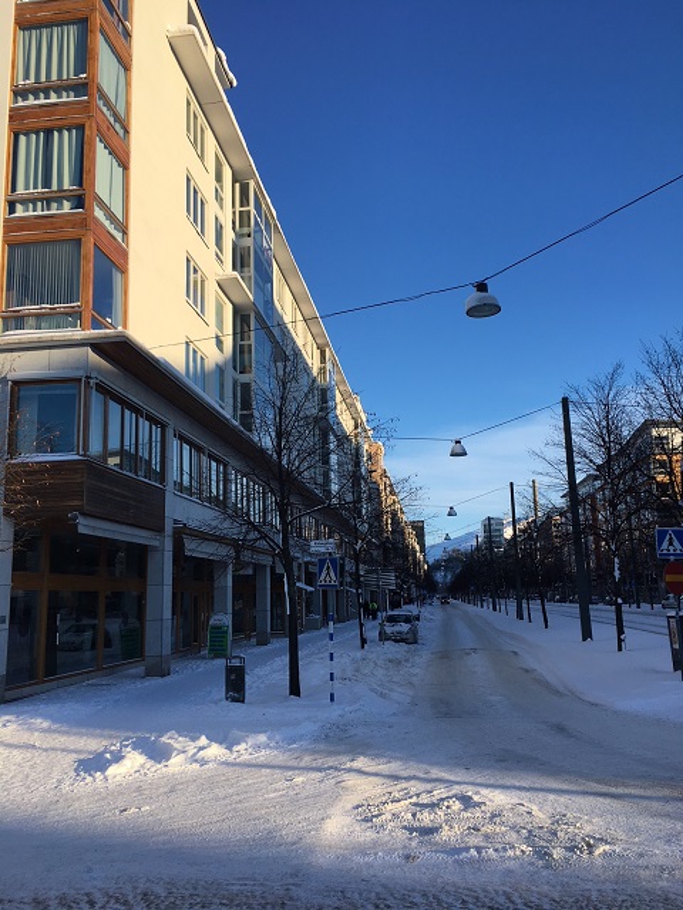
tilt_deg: +9.3
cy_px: 455
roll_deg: +1.8
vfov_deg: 61.7
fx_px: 763
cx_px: 342
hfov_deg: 48.2
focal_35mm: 29
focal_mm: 4.15
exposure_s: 1/1099
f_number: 2.2
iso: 25
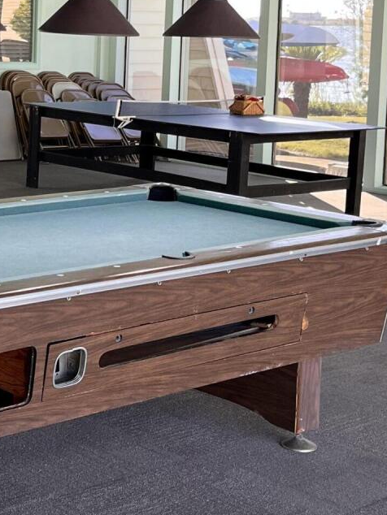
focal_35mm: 82
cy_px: 144
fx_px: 1222
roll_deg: -2.0
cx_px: 2
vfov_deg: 23.6
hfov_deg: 17.6
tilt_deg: -5.7
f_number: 1.6
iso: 80
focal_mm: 5.1
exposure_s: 1/120
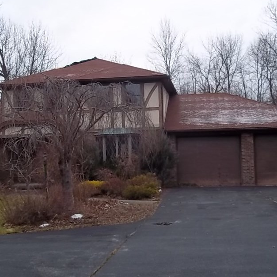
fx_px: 471
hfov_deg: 32.8
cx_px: 128
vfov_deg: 32.8
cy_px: 136
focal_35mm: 52
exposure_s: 1/40
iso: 80
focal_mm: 6.5
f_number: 3.1
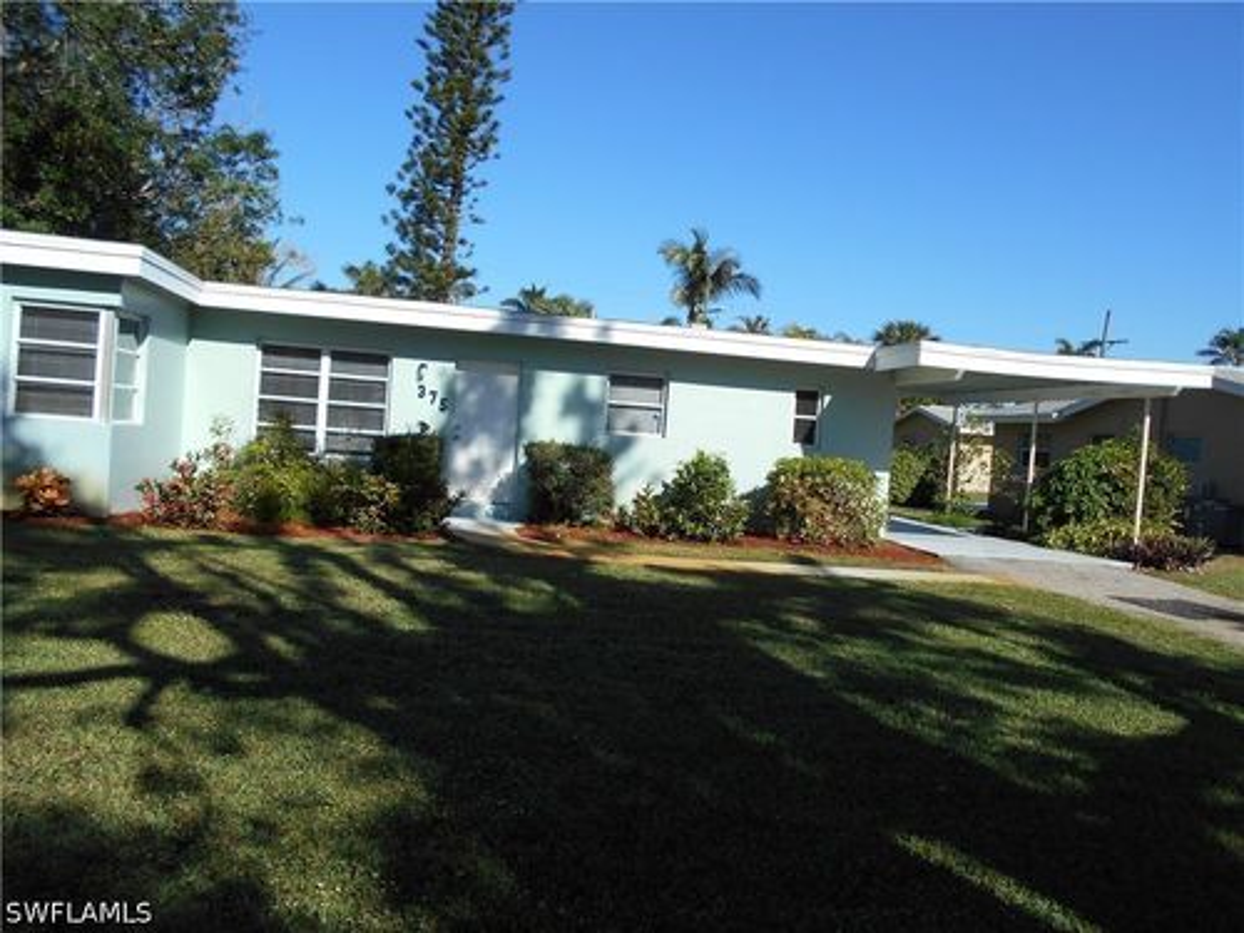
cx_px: 622
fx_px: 934
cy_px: 466
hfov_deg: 67.3
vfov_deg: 53.1
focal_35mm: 26
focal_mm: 4.6
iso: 80
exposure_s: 1/1250
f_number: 3.2
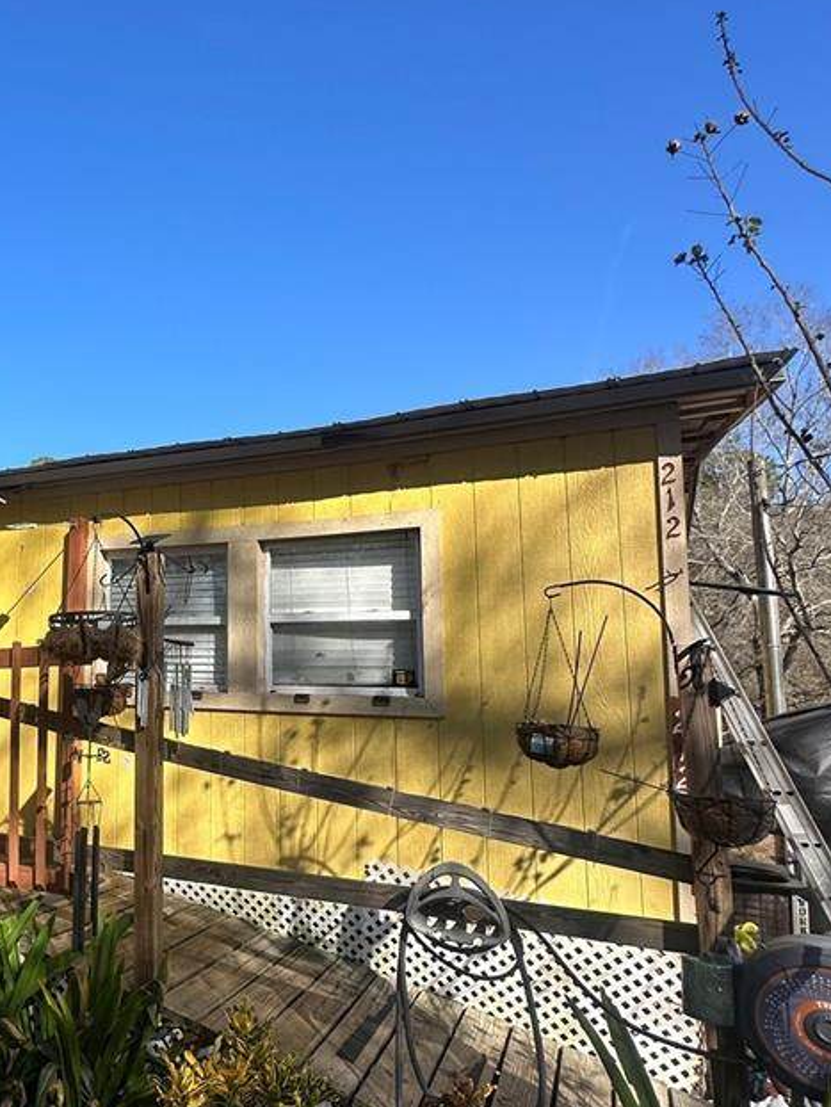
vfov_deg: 65.3
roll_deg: -2.9
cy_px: 566
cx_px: 71
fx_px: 864
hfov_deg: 46.1
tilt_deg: +9.8
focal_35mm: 27
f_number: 2.2
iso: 50
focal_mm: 2.22
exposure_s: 1/1366
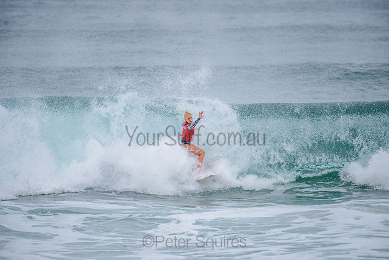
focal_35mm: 500
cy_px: 130
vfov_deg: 2.8
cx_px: 194
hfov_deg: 4.1
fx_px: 5404
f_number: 5.6
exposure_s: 1/2000
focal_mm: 500
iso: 320
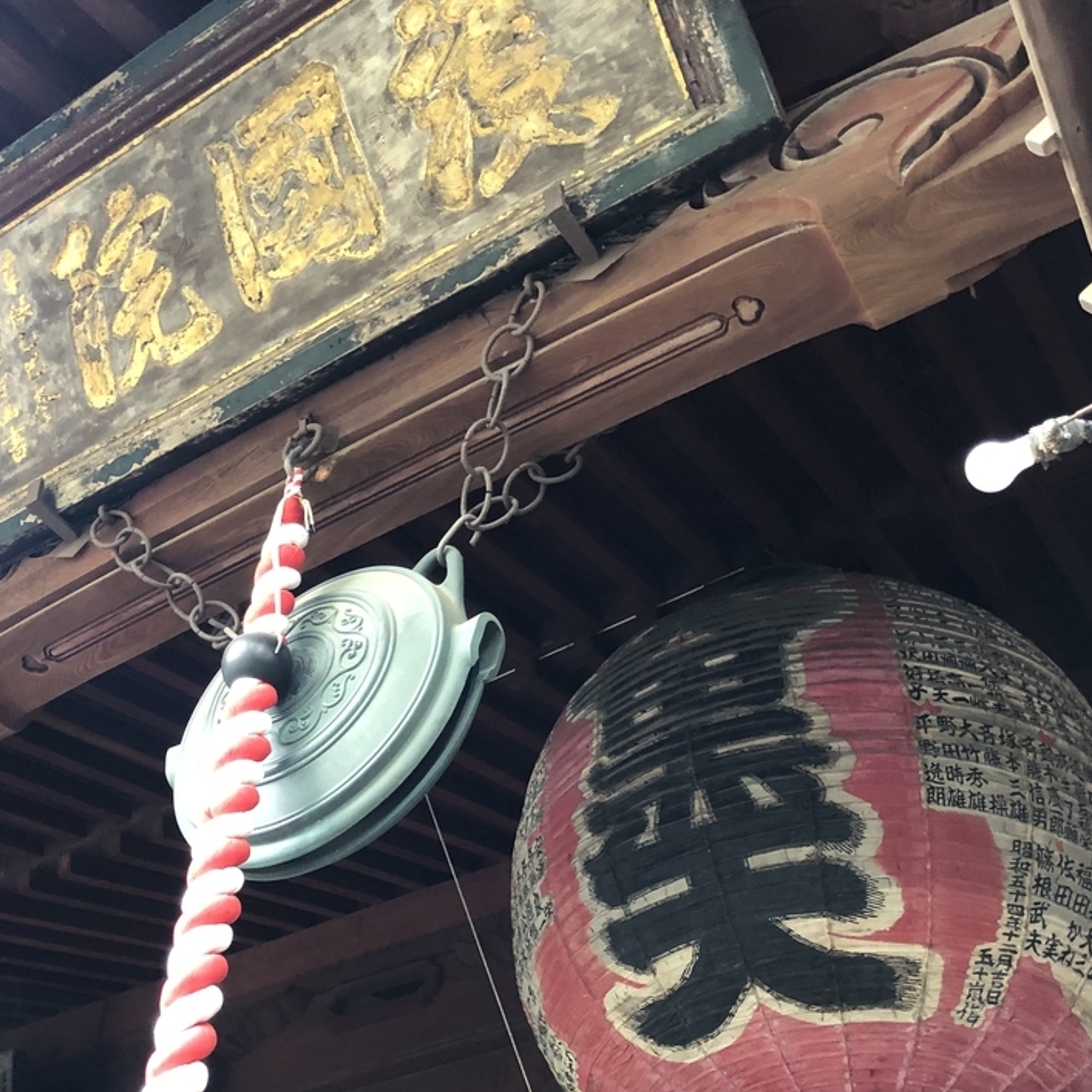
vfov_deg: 39.8
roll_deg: -3.2
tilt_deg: +42.4
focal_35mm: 42
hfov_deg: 40.0
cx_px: 487
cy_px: 684
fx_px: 1499
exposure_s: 1/15
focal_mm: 3.99
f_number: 1.8
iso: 80
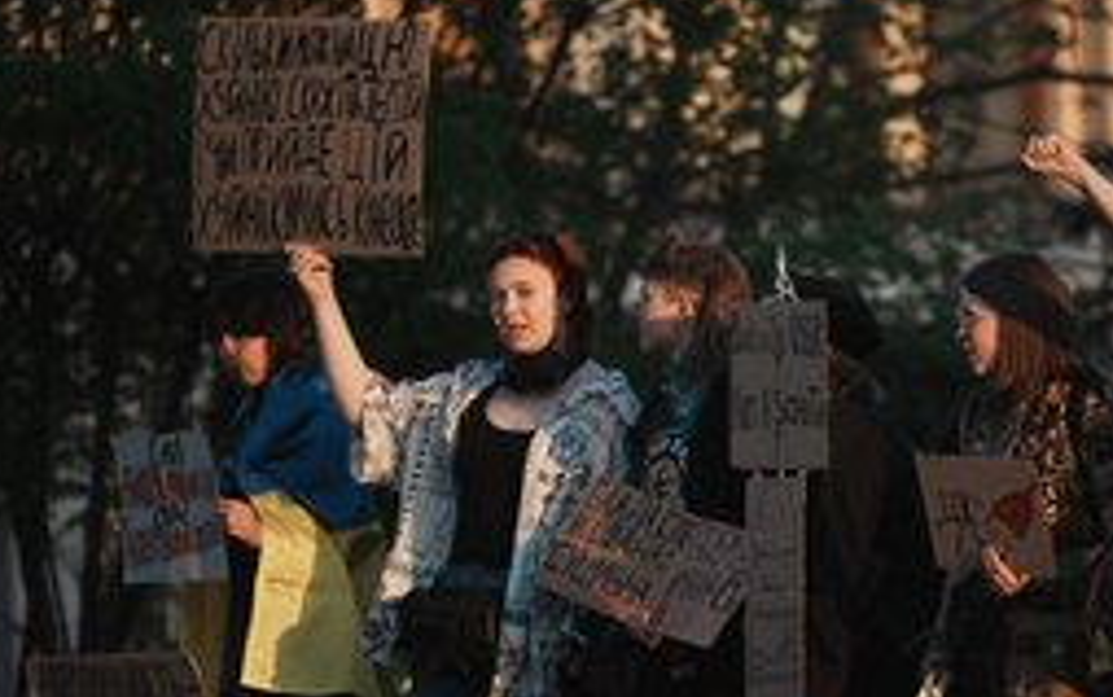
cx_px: 806
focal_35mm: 481
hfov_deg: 4.4
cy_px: 342
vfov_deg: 2.7
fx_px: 14597
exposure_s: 1/400
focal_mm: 300
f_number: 5.6
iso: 100
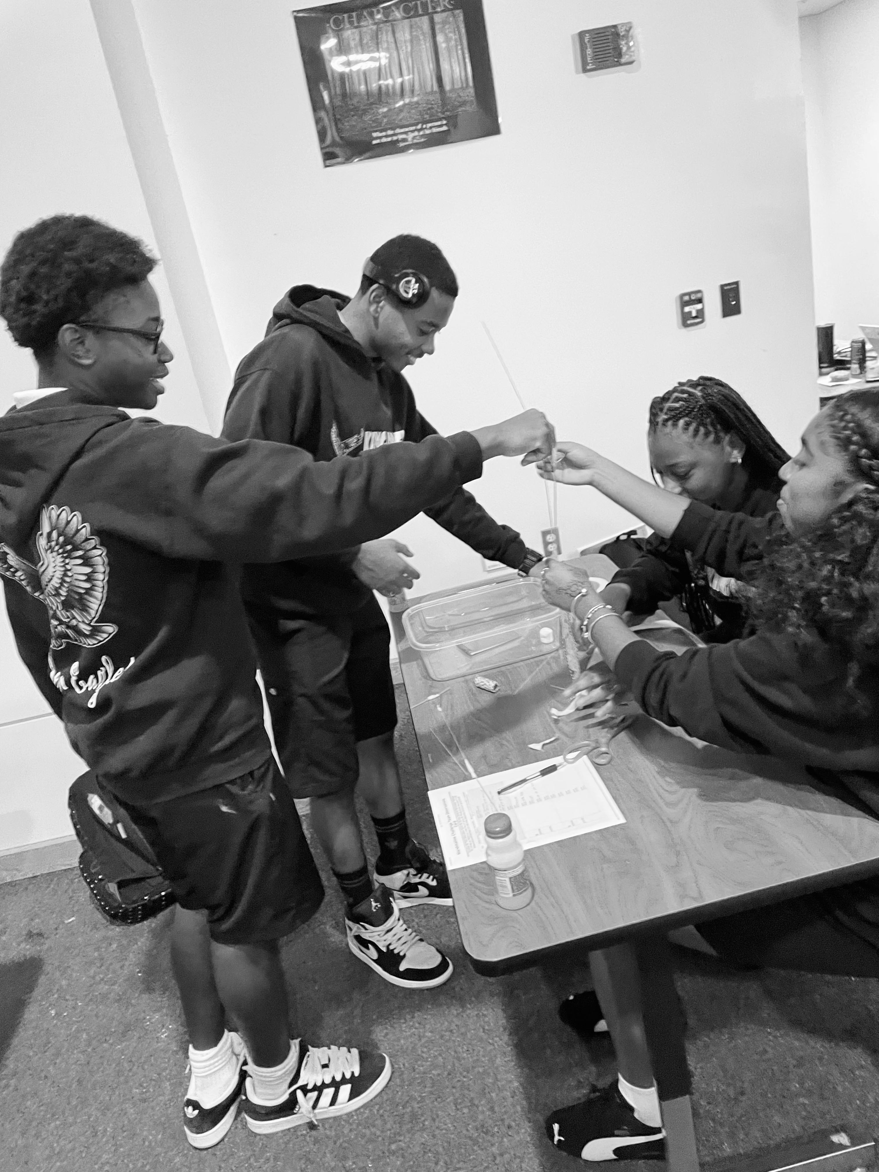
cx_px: 440
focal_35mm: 26
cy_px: 586
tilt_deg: -16.2
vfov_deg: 67.3
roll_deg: +12.1
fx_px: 880
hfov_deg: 53.1
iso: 400
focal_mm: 4.2
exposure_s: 1/40
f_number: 1.6
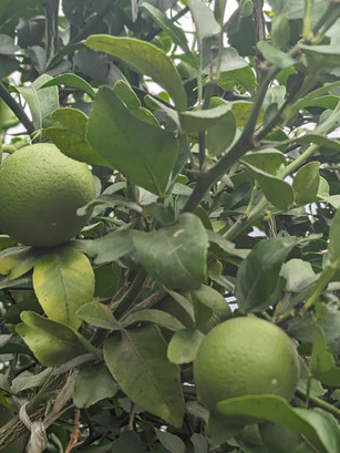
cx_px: 179
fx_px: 1230
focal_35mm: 94
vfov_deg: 20.7
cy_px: 322
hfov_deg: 15.7
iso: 45
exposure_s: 1/883
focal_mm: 6.81
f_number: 1.85
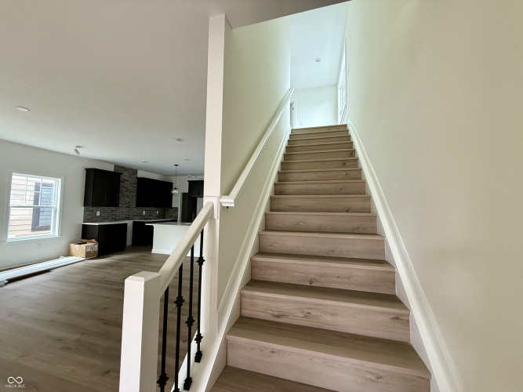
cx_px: 262
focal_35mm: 14
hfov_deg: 102.1
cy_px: 196
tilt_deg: +4.5
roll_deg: -1.7
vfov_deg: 85.7
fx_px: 211
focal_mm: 2.22
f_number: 2.2
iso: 320
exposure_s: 1/82
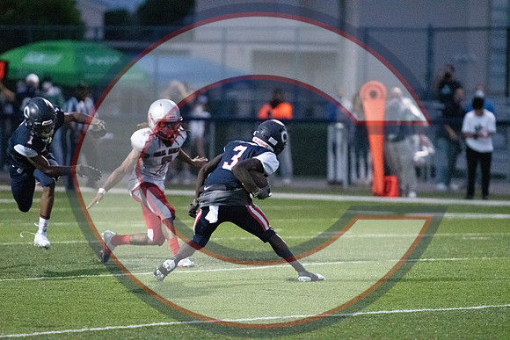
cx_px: 255
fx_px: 4251
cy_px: 170
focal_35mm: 300
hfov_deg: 6.9
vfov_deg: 4.6
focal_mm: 200
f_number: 2.8
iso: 28800
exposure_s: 1/2500
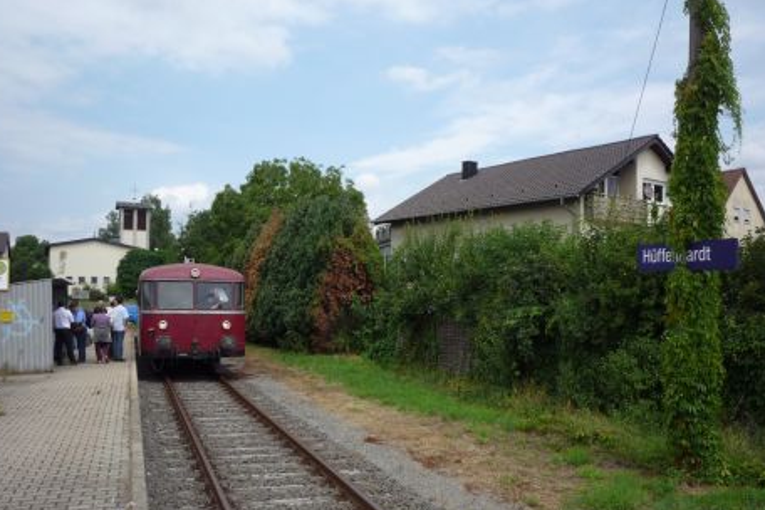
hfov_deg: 54.4
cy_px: 295
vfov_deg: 37.8
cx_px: 379
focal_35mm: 35
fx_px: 744
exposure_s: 1/400
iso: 100
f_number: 5
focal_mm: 5.2
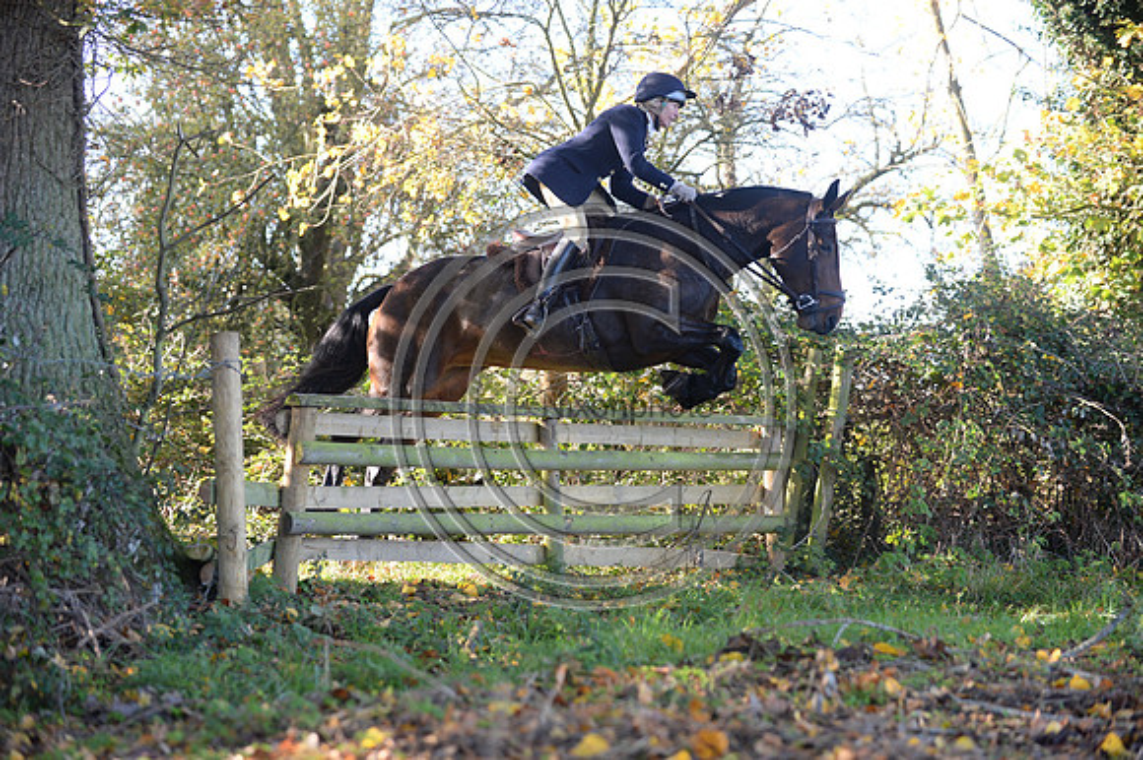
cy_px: 380
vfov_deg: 19.4
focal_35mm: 70
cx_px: 572
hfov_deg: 28.9
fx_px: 2221
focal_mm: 70
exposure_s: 1/1000
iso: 1000
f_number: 2.8
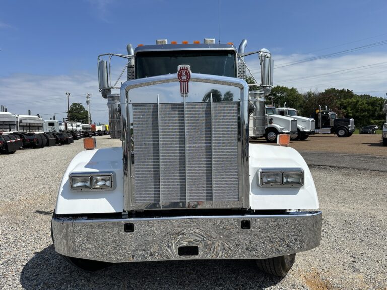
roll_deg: +1.7
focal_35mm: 24
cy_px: 145
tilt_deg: -0.3
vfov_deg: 56.8
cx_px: 194
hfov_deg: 71.6
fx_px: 268
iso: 80
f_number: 1.78
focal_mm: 6.86
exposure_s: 1/7576
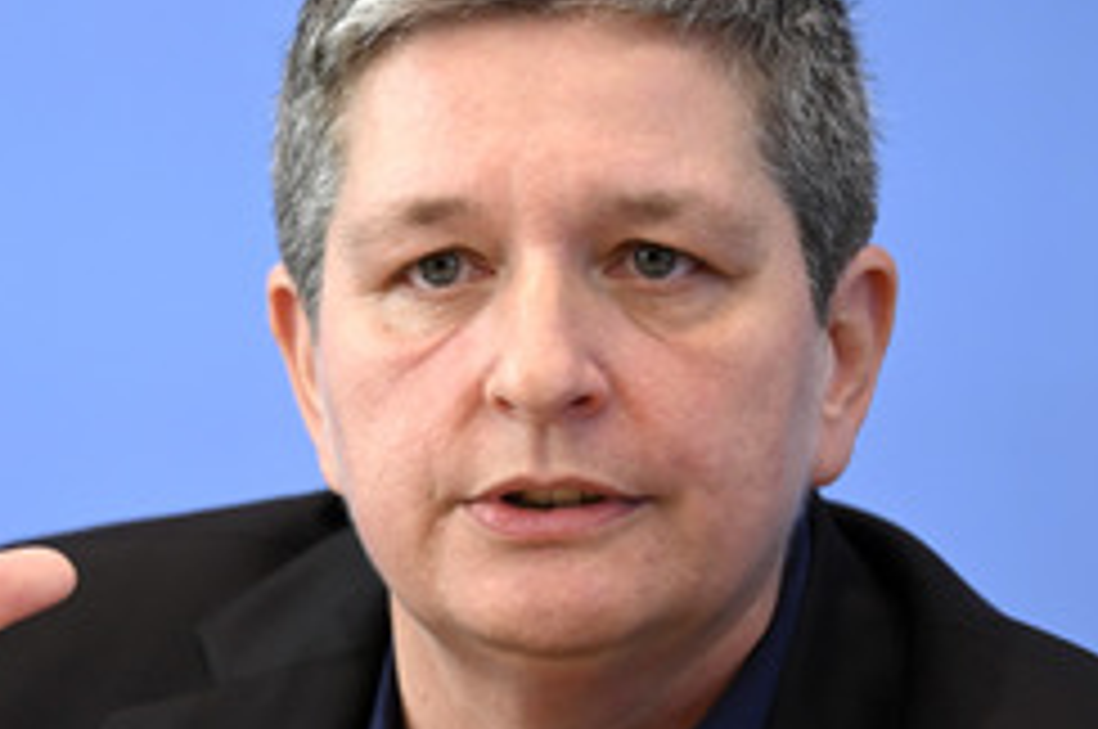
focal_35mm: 296
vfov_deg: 4.6
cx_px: 209
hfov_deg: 7.0
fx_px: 9016
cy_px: 446
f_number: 2.8
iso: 1250
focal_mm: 160
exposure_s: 1/800
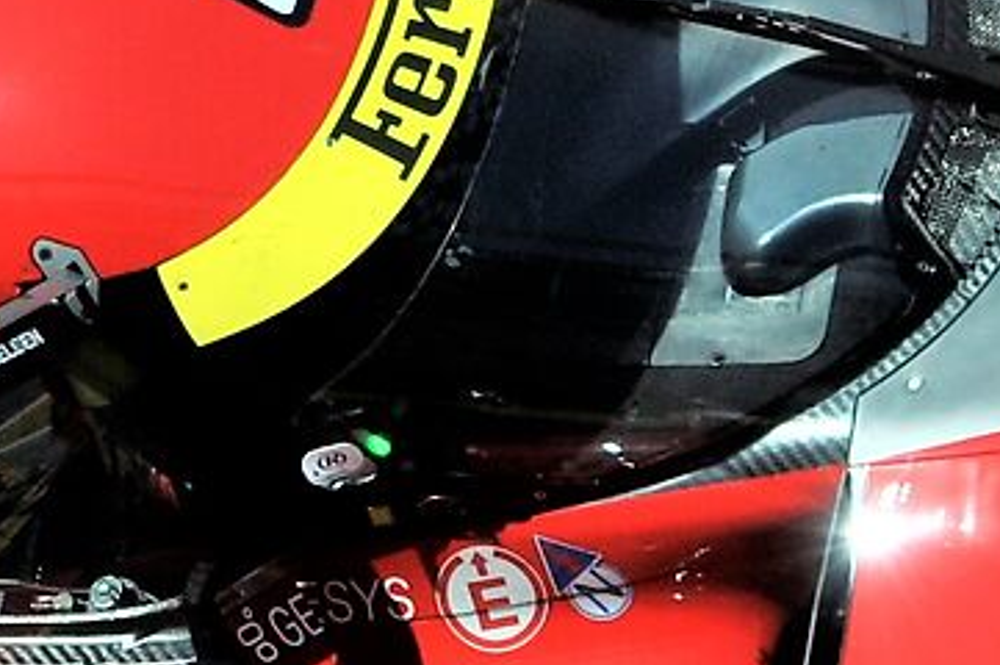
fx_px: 8298
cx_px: 191
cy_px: 179
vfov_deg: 4.6
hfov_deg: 6.9
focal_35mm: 299
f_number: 10
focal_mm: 45
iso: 500
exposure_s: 1/1600
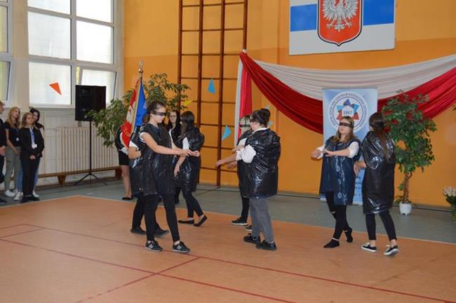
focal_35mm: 42
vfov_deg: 31.8
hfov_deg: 46.4
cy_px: 152
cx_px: 228
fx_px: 531
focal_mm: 28
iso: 400
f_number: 4
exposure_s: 1/60
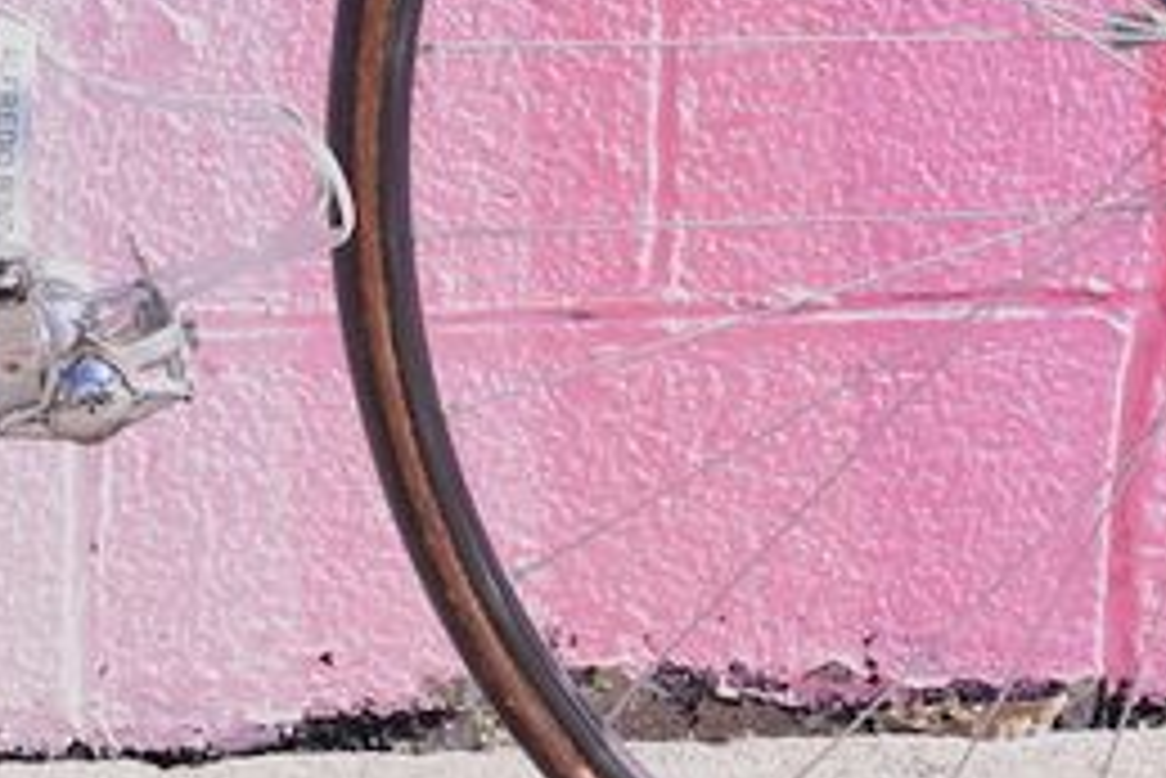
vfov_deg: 9.0
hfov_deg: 13.4
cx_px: -275
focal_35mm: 148
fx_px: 4796
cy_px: -414
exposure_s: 1/400
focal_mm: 20
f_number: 8
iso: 400
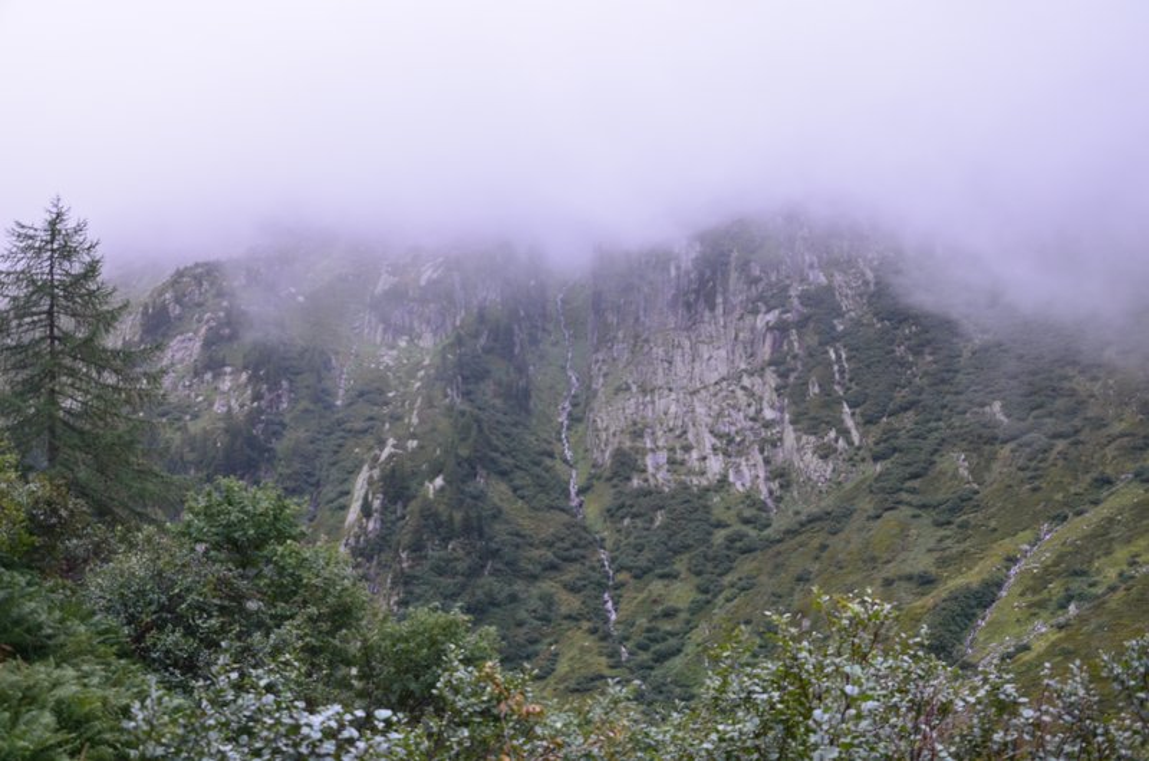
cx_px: 574
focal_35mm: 42
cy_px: 380
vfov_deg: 31.8
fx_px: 1338
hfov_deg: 46.5
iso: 320
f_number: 6.3
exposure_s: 1/15
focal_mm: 28
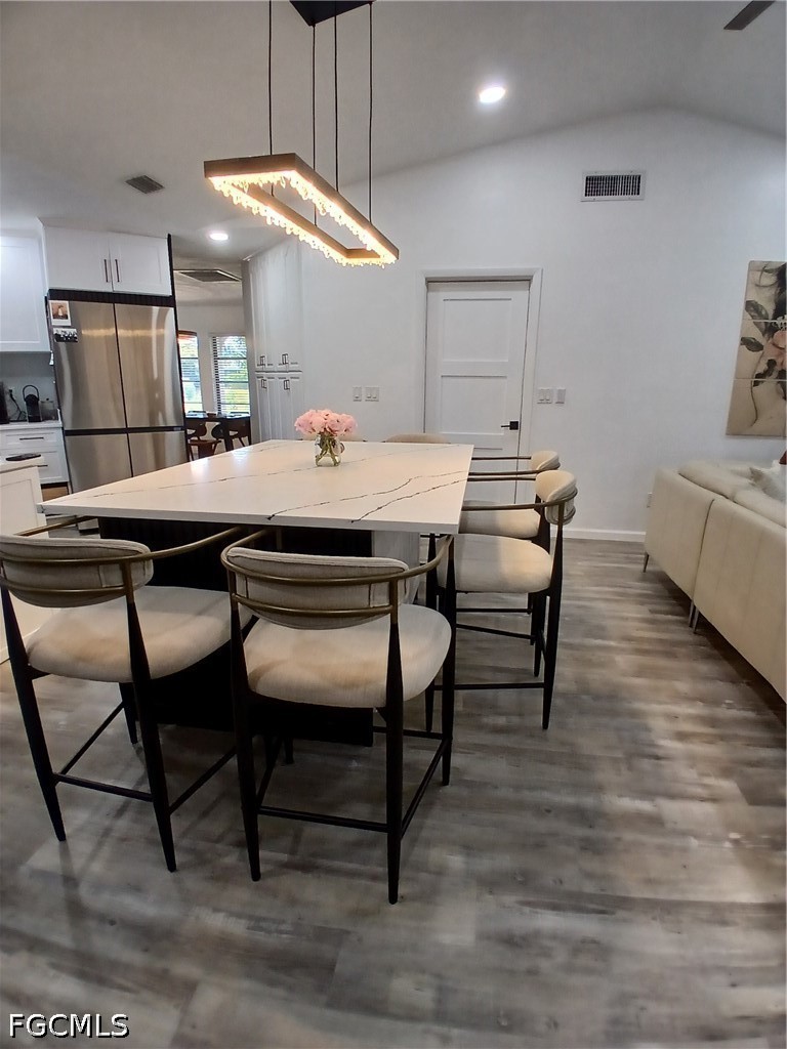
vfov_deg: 91.0
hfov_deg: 74.7
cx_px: 394
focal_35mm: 17
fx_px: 515
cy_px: 524
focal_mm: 1.4
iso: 100
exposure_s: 1/40
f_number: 2.2
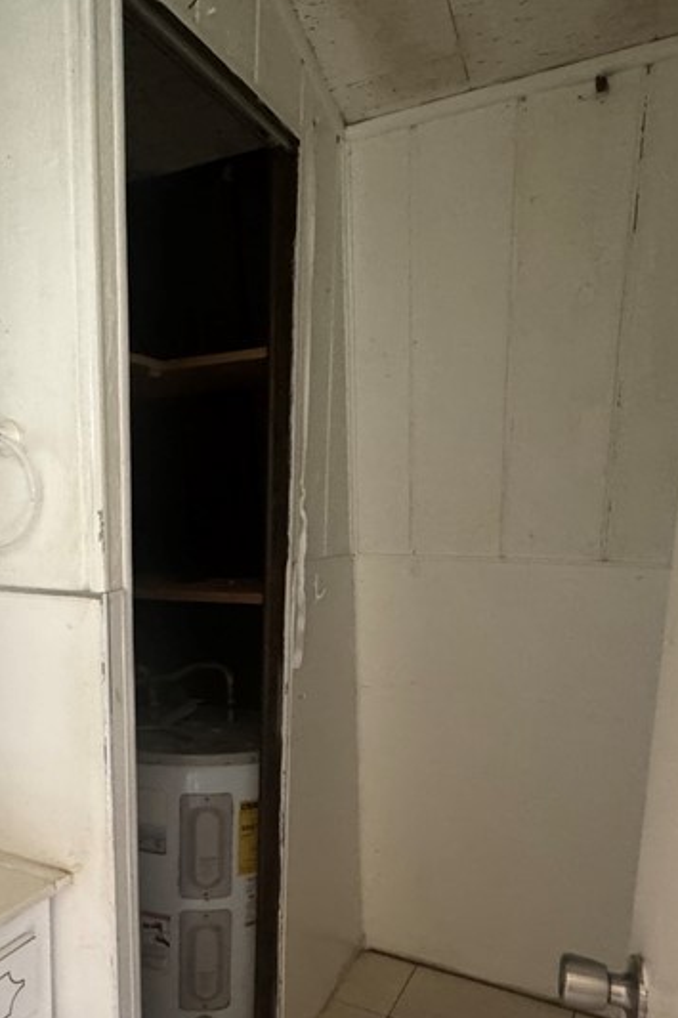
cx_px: 151
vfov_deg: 64.2
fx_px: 791
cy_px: 657
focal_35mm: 28
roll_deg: +0.6
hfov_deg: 44.5
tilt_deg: -11.1
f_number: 2.2
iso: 640
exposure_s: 1/60
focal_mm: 2.22
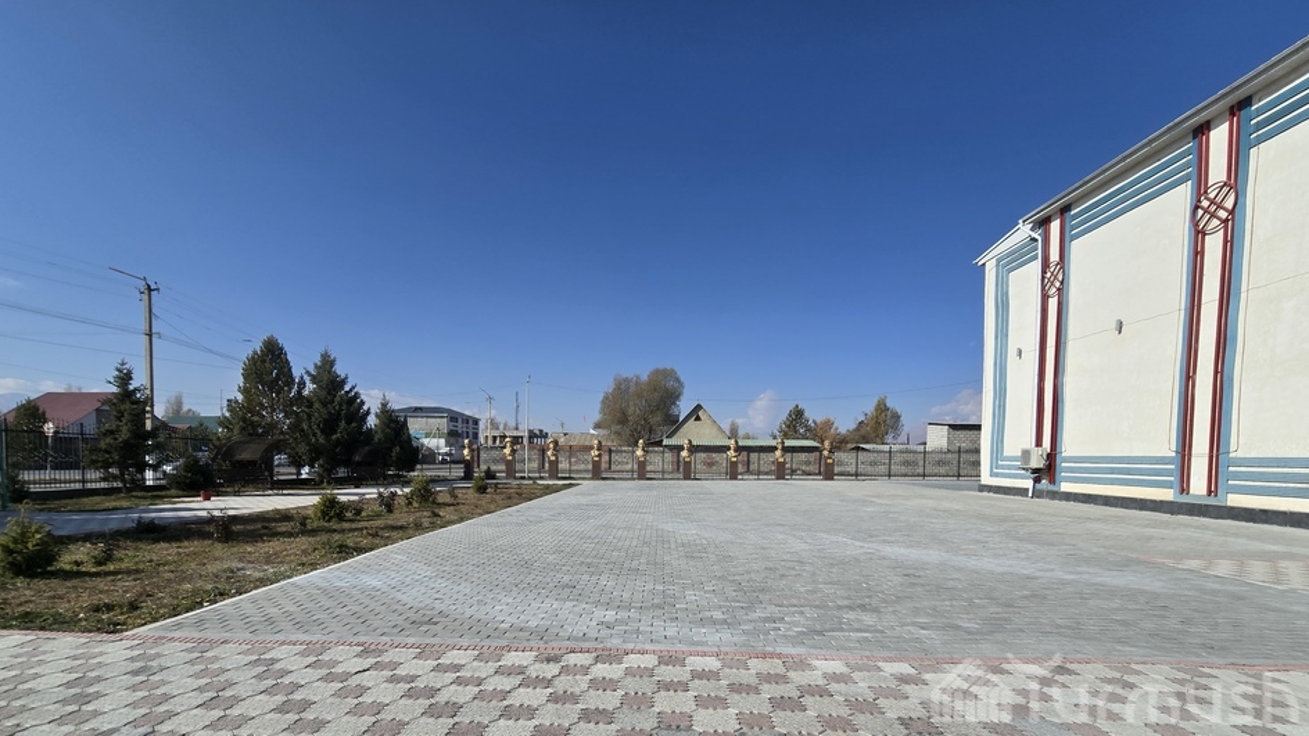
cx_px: 627
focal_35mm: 15
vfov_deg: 68.6
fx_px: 521
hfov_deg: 102.9
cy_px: 488
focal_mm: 2.2
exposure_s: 1/4098
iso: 50
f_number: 2.2
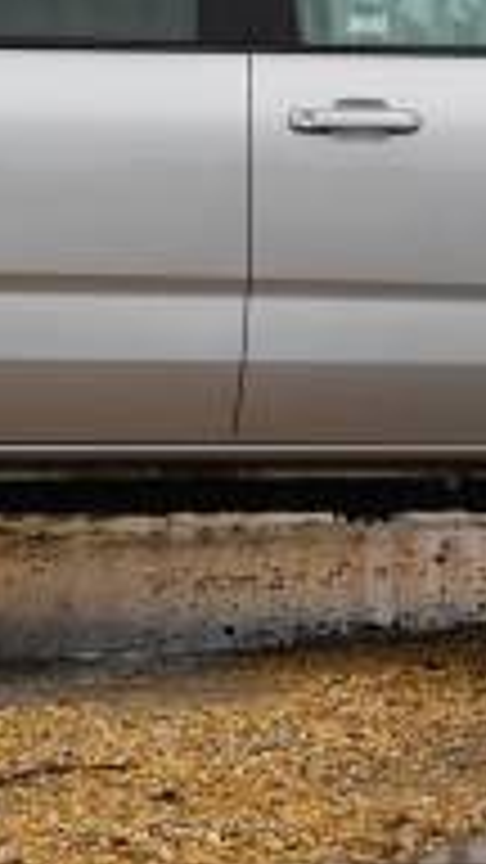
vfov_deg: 13.0
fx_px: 3773
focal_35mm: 165
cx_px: 274
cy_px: 194
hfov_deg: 7.4
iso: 100
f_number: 5
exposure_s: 1/250
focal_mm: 47.2
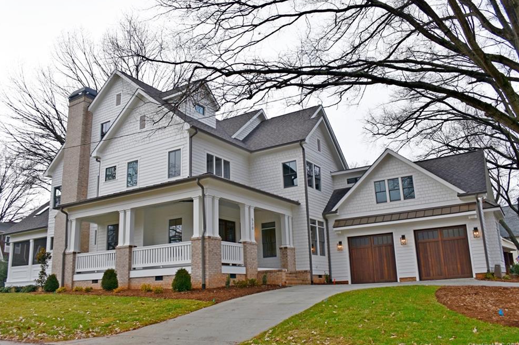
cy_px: 172
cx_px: 257
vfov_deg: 42.3
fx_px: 447
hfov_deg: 60.3
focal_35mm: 31
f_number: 7.1
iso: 100
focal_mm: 20
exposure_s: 1/250
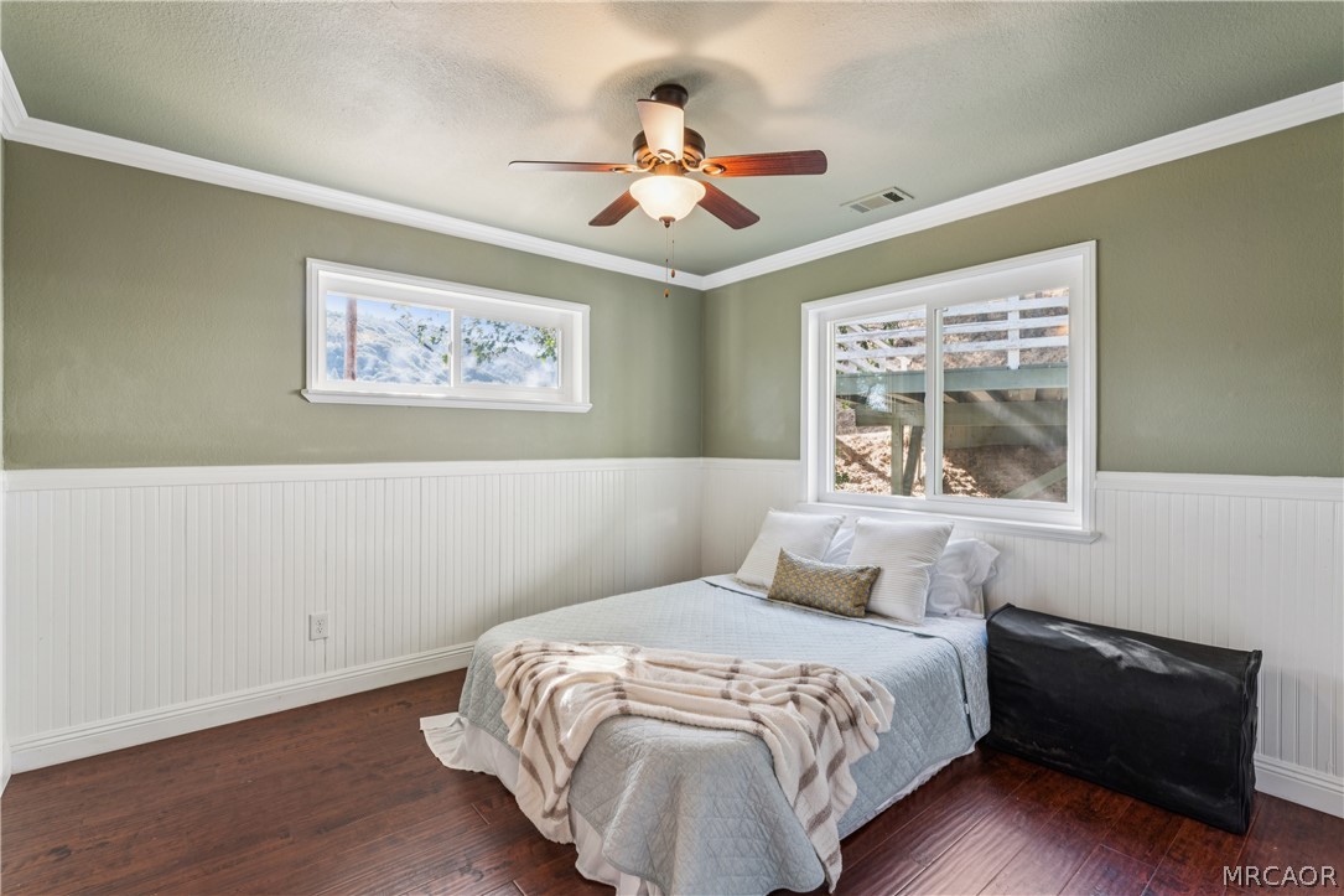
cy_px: 448
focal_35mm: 16
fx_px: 612
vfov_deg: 72.4
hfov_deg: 95.3
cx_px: 672
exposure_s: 1/1.67
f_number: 13
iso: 100
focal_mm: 16.4
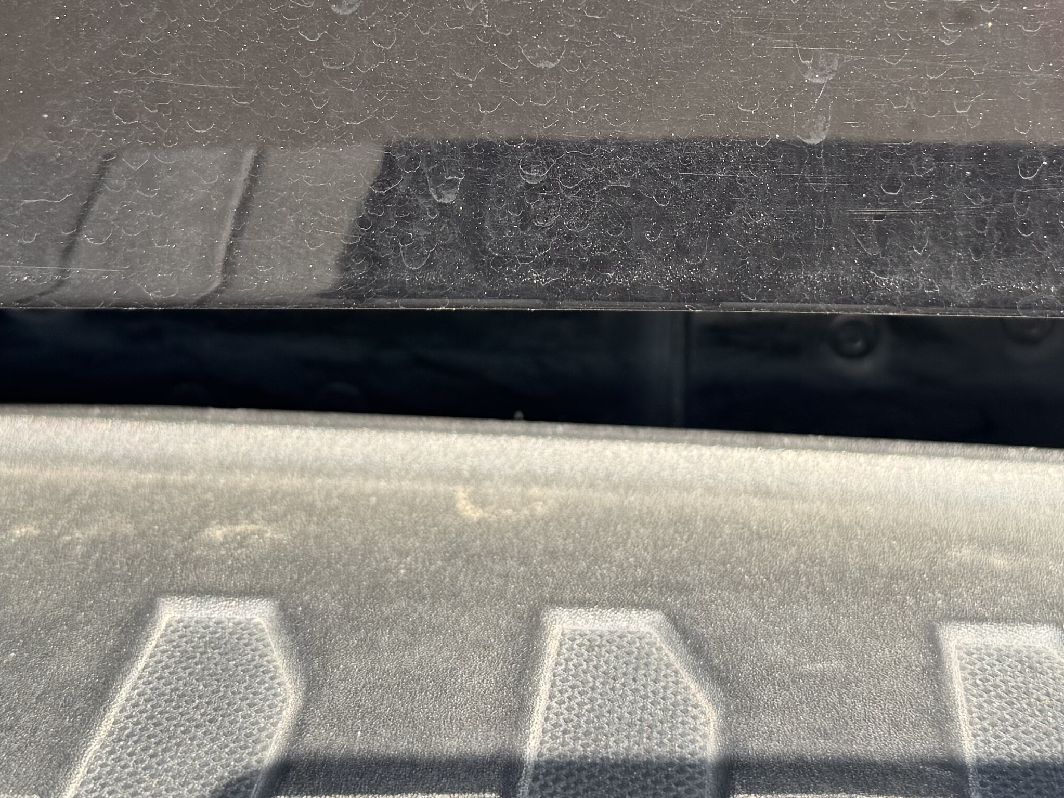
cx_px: 584
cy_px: 37
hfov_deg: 28.9
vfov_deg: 21.3
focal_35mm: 67
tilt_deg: -12.3
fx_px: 2060
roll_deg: -0.3
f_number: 1.78
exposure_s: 1/822
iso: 80
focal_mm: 6.76
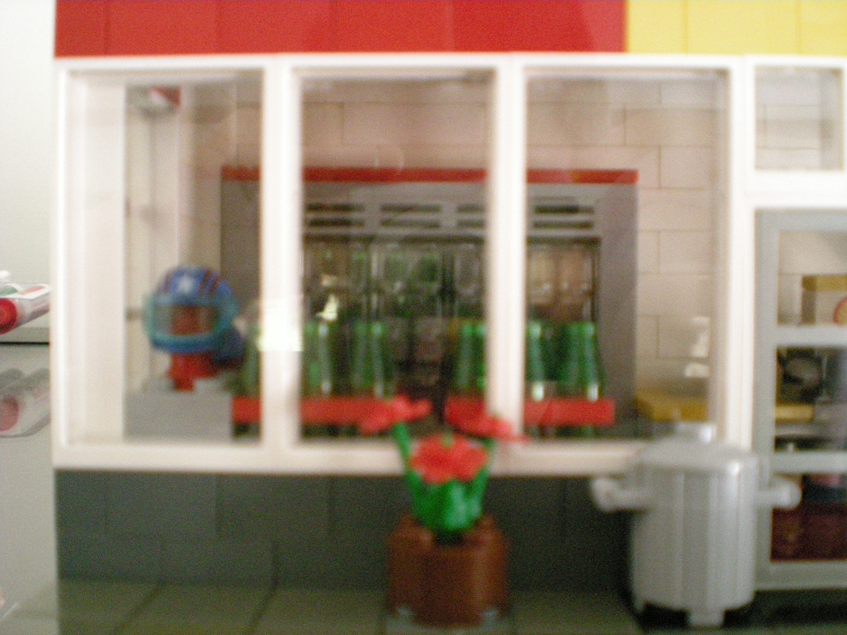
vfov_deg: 37.7
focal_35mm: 38
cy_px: 318
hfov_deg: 49.0
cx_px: 424
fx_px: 930
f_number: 3.1
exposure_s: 1/7.4
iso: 800
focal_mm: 6.3
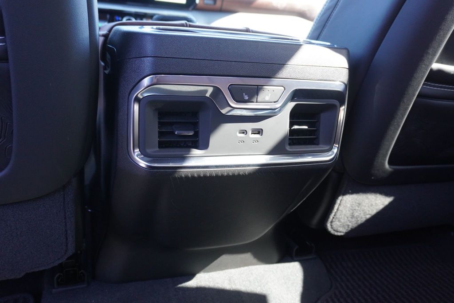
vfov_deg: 43.7
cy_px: 152
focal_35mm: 30
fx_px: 379
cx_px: 227
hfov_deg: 61.9
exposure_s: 1/160
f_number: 4
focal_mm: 20
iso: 1600
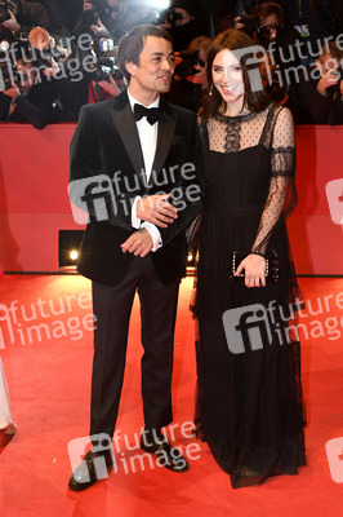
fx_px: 687
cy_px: 258
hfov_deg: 28.0
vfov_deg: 41.1
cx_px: 172
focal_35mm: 48
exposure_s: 1/250
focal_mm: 48
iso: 1250
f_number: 5
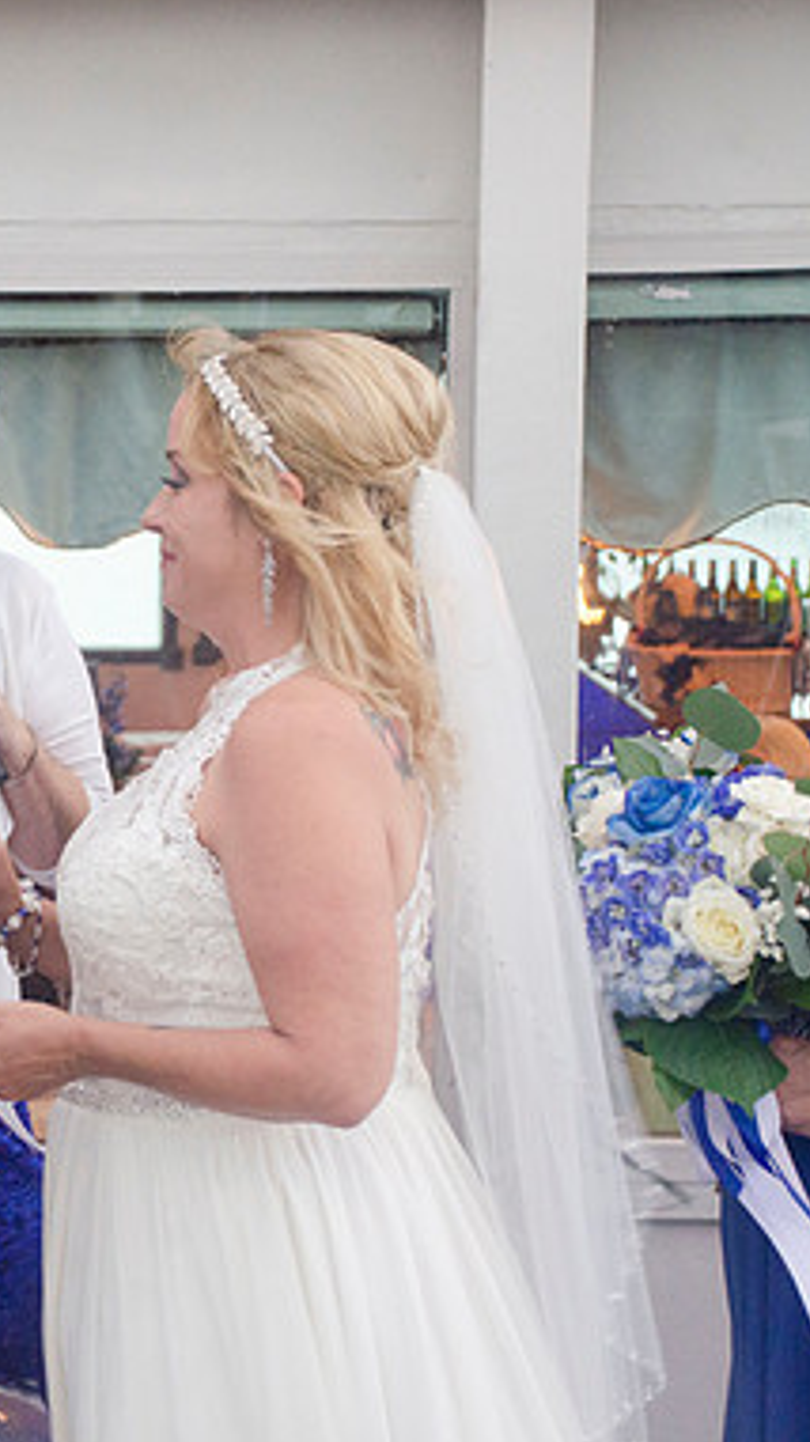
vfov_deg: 20.4
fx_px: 4014
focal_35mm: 105
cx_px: -76
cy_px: 719
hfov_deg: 11.4
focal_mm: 44
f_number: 5
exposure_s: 1/30
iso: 800
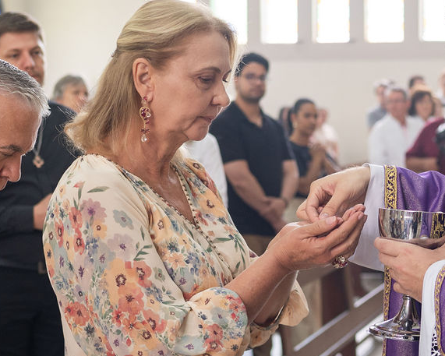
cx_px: 344
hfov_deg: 21.5
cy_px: 129
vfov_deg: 17.4
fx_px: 1159
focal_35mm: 88
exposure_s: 1/160
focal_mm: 35
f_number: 2.8
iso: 640
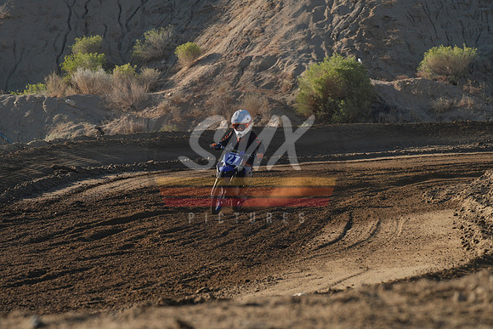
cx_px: 246
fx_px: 2534
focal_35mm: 185
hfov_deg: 11.1
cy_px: 164
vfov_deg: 7.4
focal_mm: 185
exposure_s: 1/250
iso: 250
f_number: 11
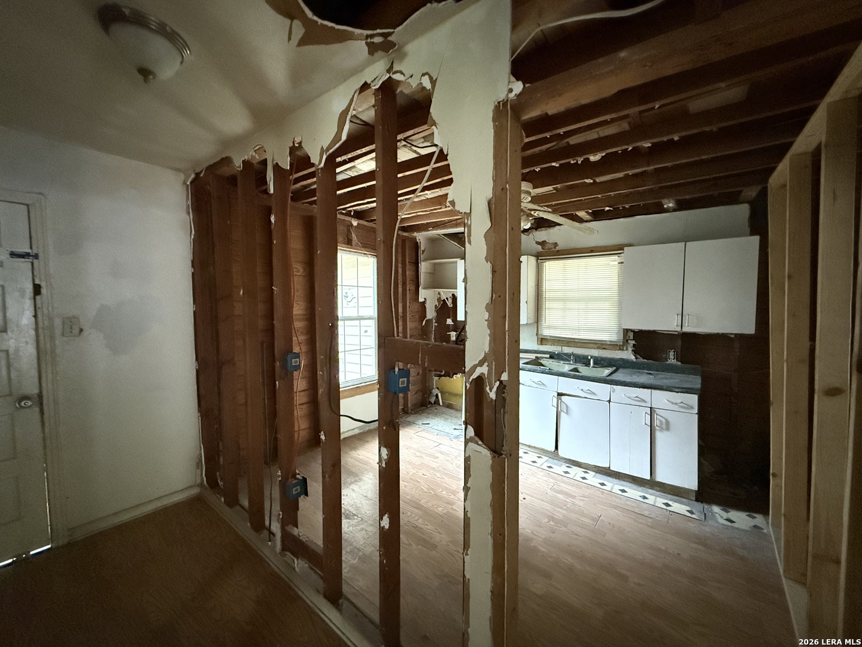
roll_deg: +0.8
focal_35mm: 14
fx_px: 349
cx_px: 431
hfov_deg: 102.1
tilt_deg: -1.4
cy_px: 324
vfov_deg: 85.7
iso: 2000
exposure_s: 1/30
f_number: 2.2
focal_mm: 2.22
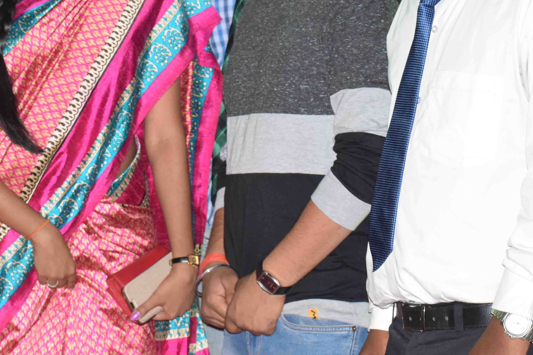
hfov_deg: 10.4
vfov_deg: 7.0
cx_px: 157
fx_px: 2916
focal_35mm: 197
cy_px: 75
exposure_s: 1/40
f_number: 6.3
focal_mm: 70
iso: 1250
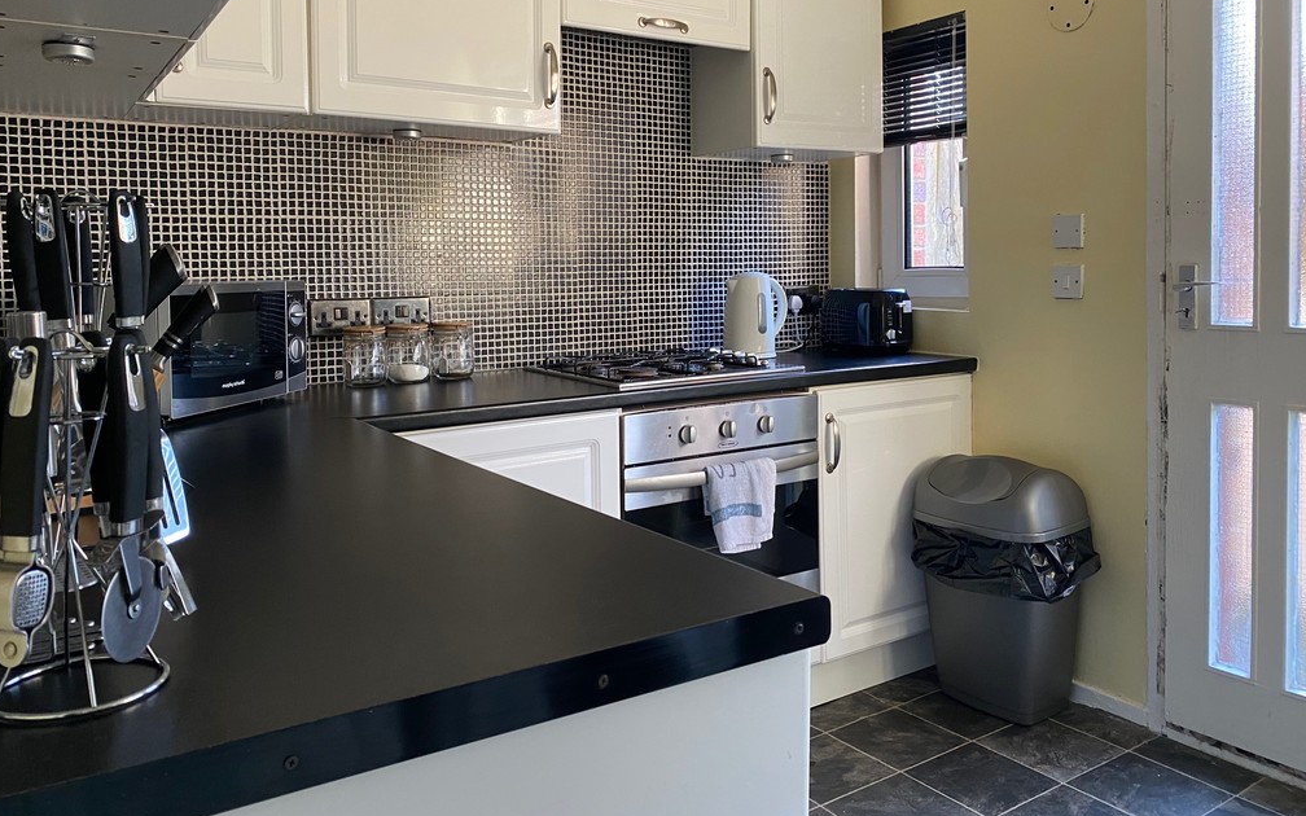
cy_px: 323
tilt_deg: -3.3
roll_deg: +0.7
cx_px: 645
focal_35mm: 28
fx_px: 997
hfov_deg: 66.5
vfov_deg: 44.3
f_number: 1.8
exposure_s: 1/60
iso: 200
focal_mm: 4.25
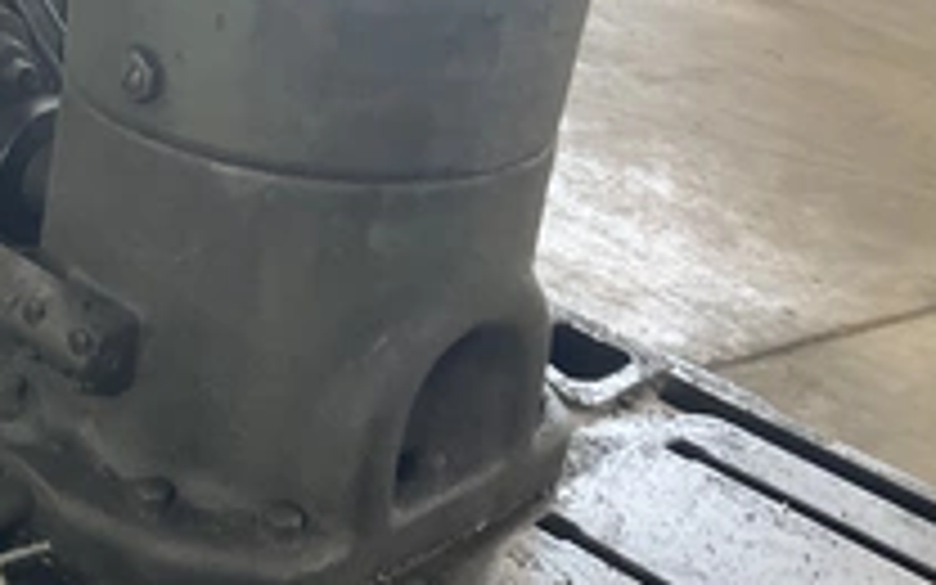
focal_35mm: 59
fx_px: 1505
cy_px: 310
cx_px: 86
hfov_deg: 32.7
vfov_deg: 22.0
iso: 250
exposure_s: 1/30
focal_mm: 3
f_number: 1.8
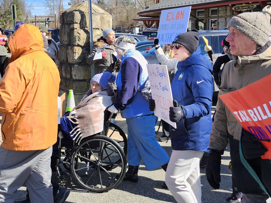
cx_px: 121
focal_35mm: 44
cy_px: 46
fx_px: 345
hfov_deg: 42.9
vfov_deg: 32.2
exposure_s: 1/650
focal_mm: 5.54
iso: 25
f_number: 1.8
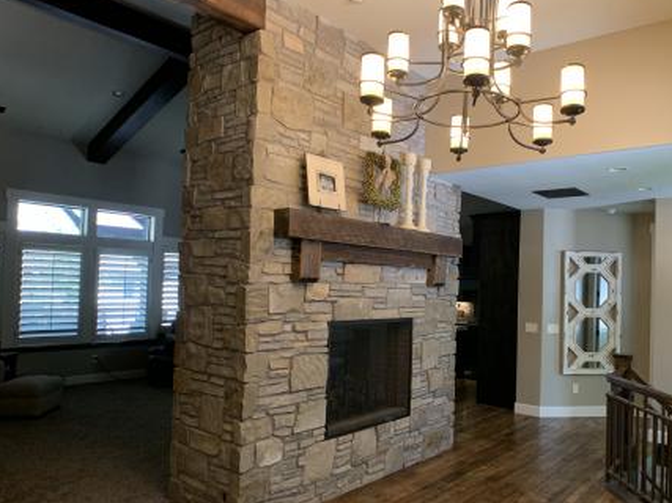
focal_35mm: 39
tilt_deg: +0.7
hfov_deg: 47.4
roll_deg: -1.7
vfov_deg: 36.8
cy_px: 280
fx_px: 757
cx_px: 425
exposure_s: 1/60
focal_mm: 4.25
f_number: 1.8
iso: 200
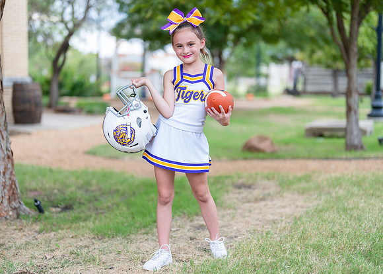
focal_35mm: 54
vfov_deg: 26.0
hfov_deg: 35.9
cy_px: 137
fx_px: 591
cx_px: 192
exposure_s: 1/400
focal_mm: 50
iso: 200
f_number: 1.2
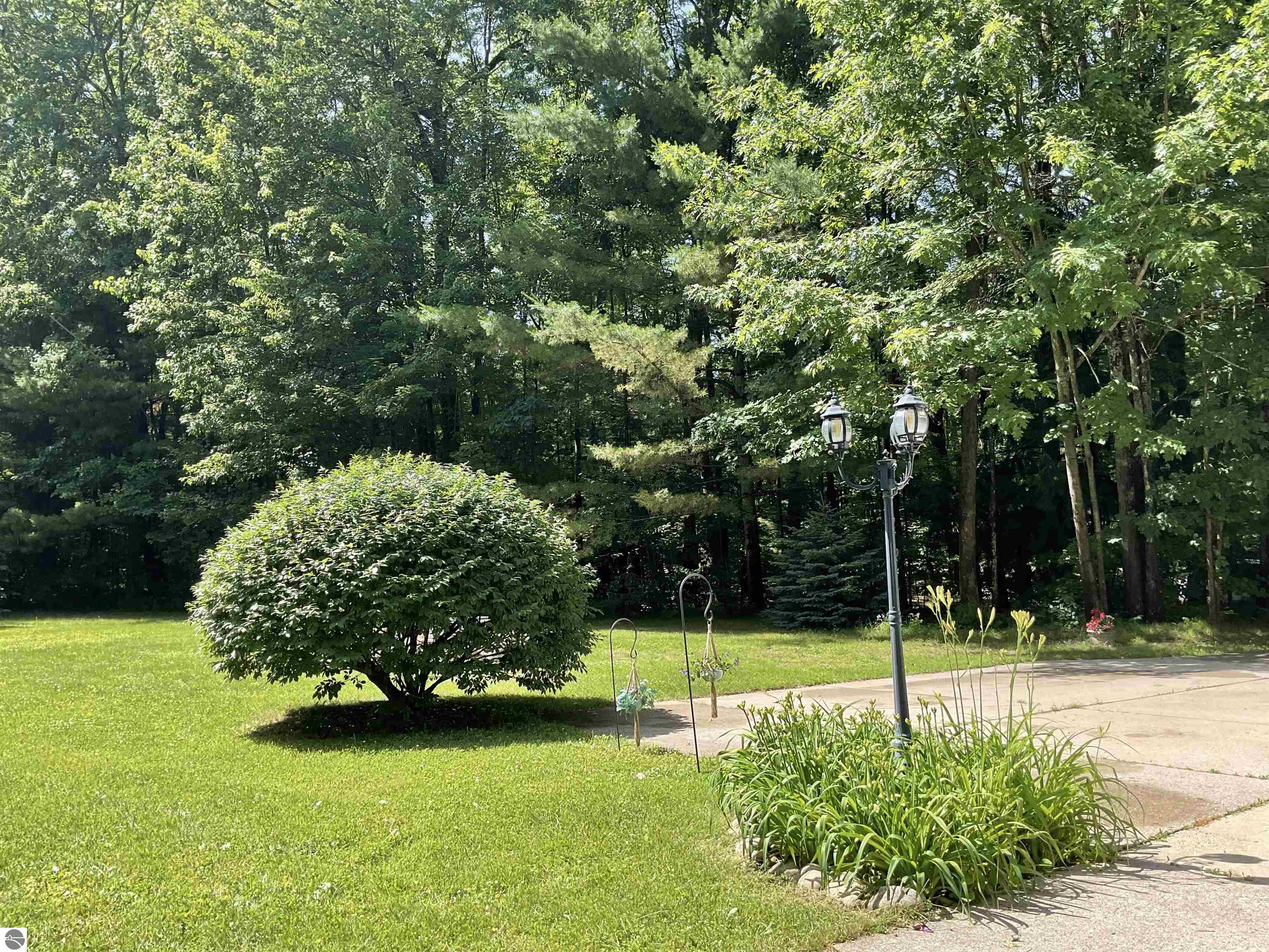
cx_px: 634
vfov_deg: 48.2
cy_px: 476
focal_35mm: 29
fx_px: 1063
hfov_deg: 61.7
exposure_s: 1/415
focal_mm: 3
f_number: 1.8
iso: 16
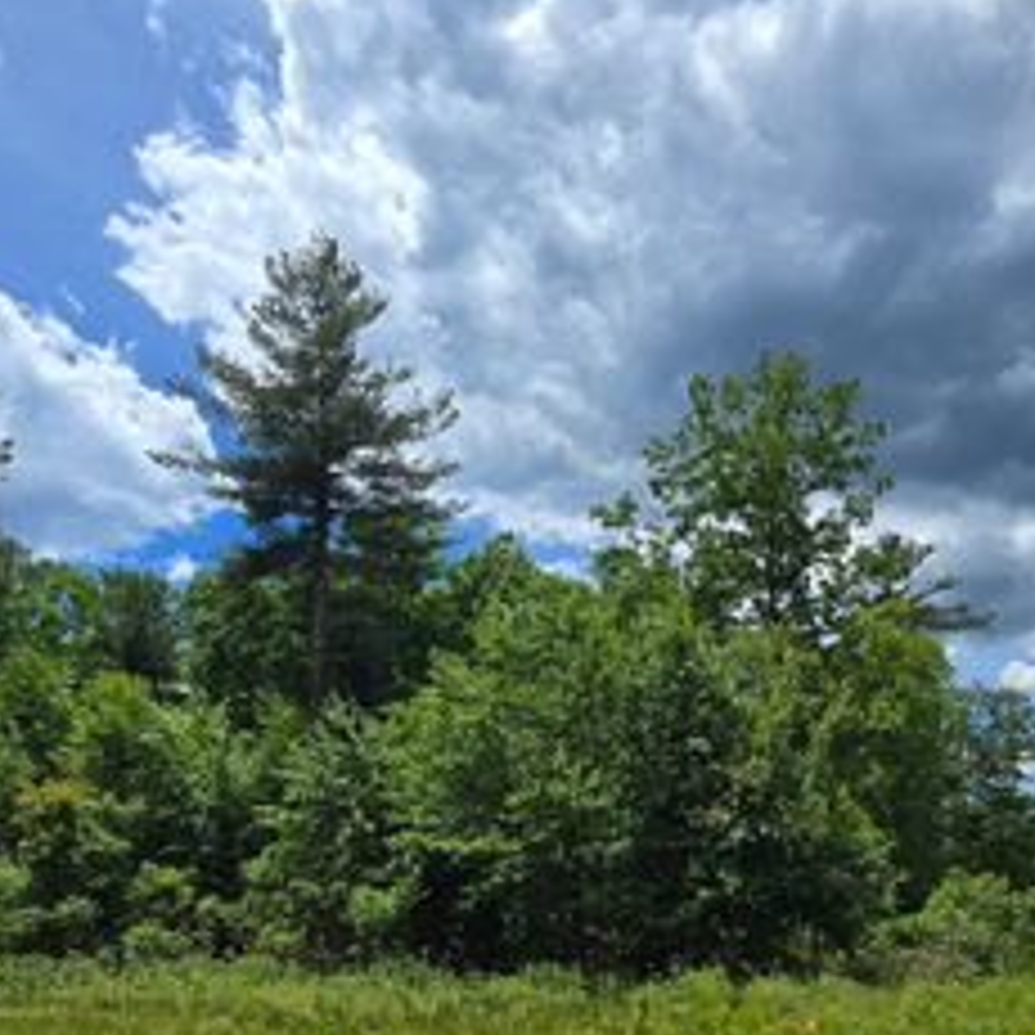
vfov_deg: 59.3
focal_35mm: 25
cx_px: 580
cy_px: 785
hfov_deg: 62.7
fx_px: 846
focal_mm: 2.2
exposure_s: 1/3637
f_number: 2.2
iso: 50
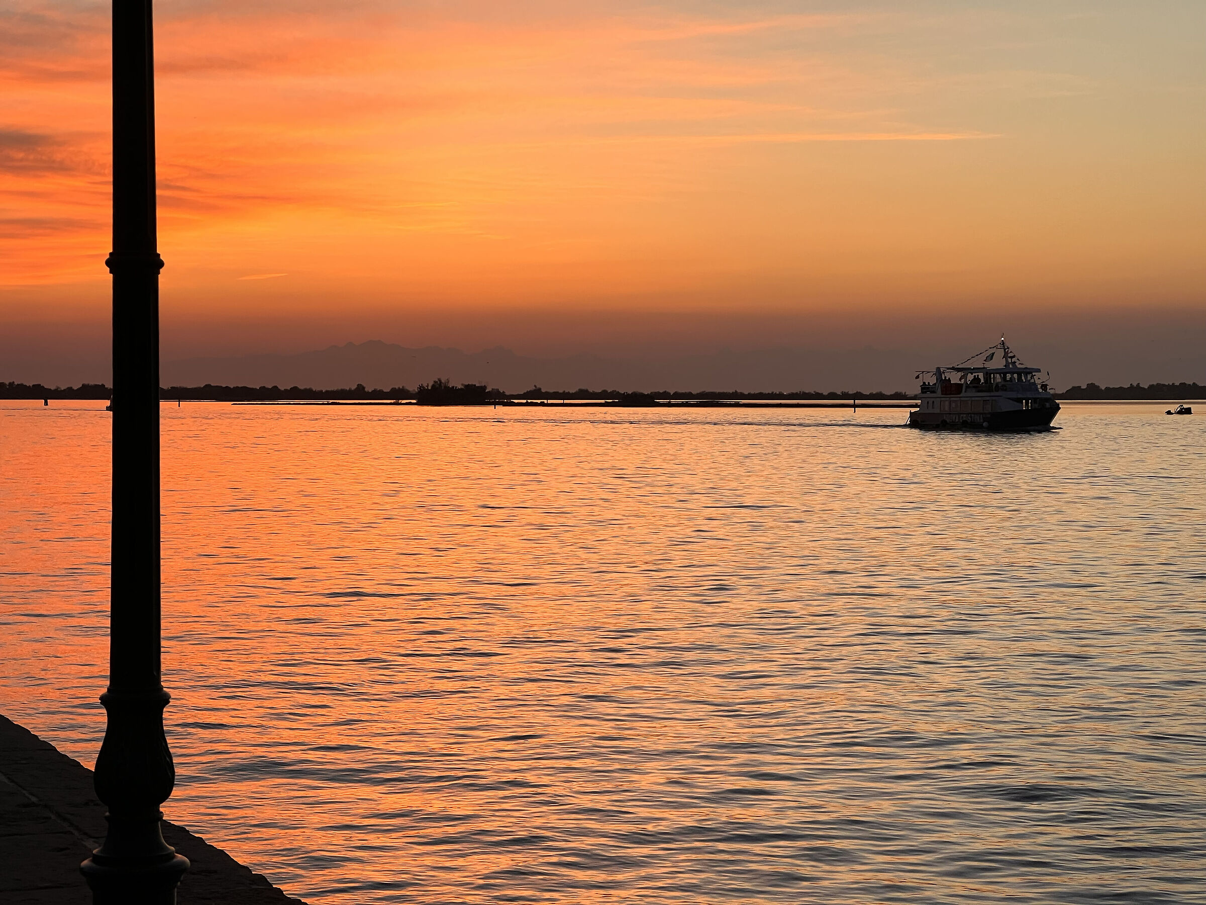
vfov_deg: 19.1
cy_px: 452
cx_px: 603
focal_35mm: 77
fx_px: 2683
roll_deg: +0.5
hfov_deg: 25.3
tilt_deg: -0.6
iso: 64
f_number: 2.8
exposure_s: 1/100
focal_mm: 9
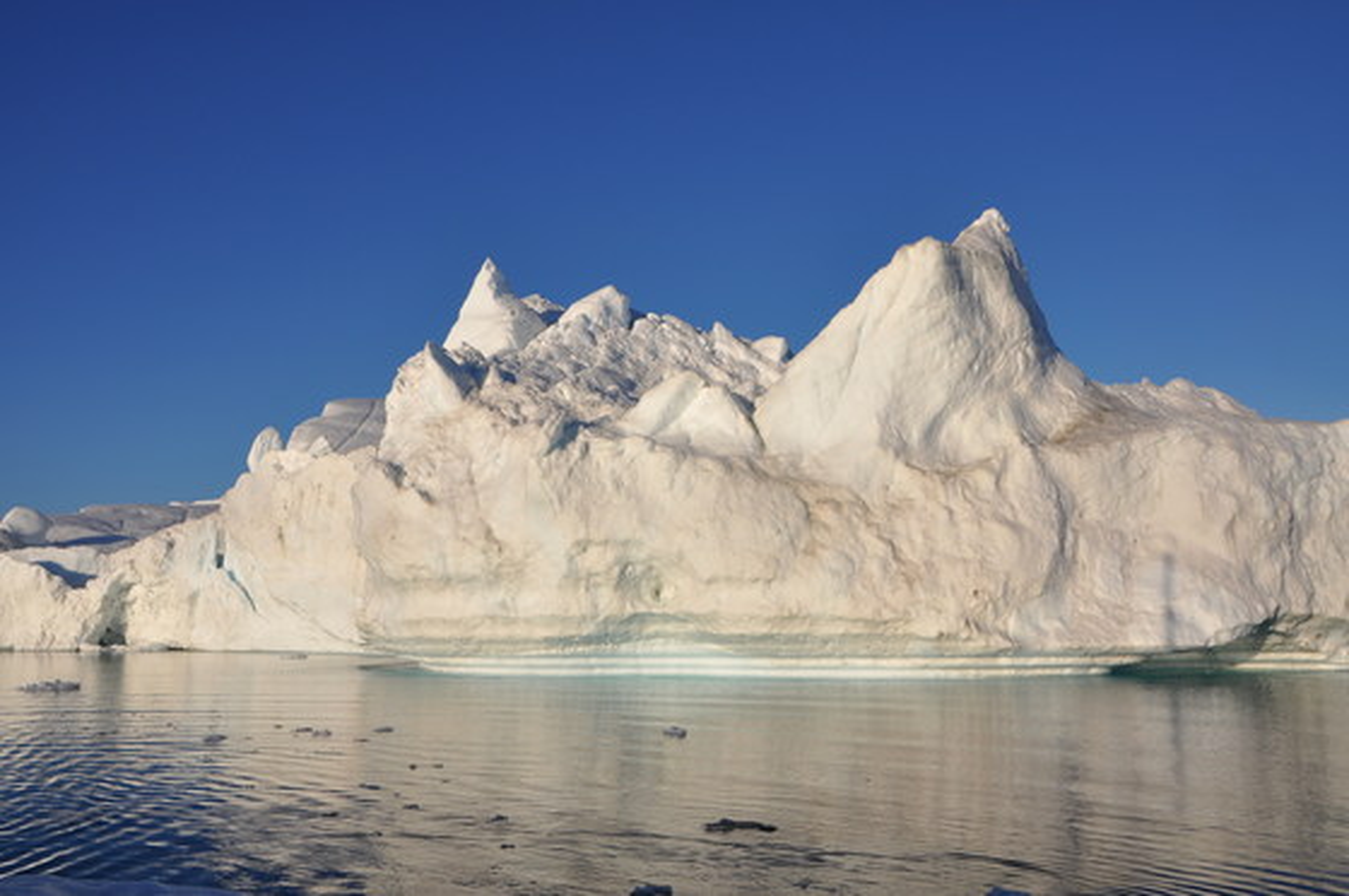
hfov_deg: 59.5
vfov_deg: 41.6
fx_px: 1179
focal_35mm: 32
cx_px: 674
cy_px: 448
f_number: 11
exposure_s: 1/500
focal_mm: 21
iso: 200
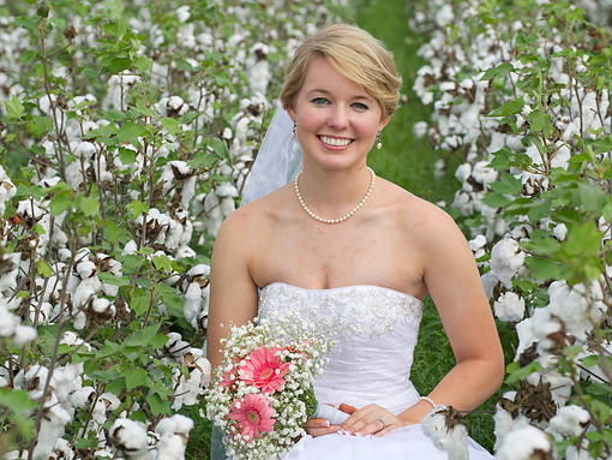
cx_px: 282
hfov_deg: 12.9
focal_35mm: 153
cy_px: 231
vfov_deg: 9.7
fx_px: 2706
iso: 160
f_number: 7.1
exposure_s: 1/160
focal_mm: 140
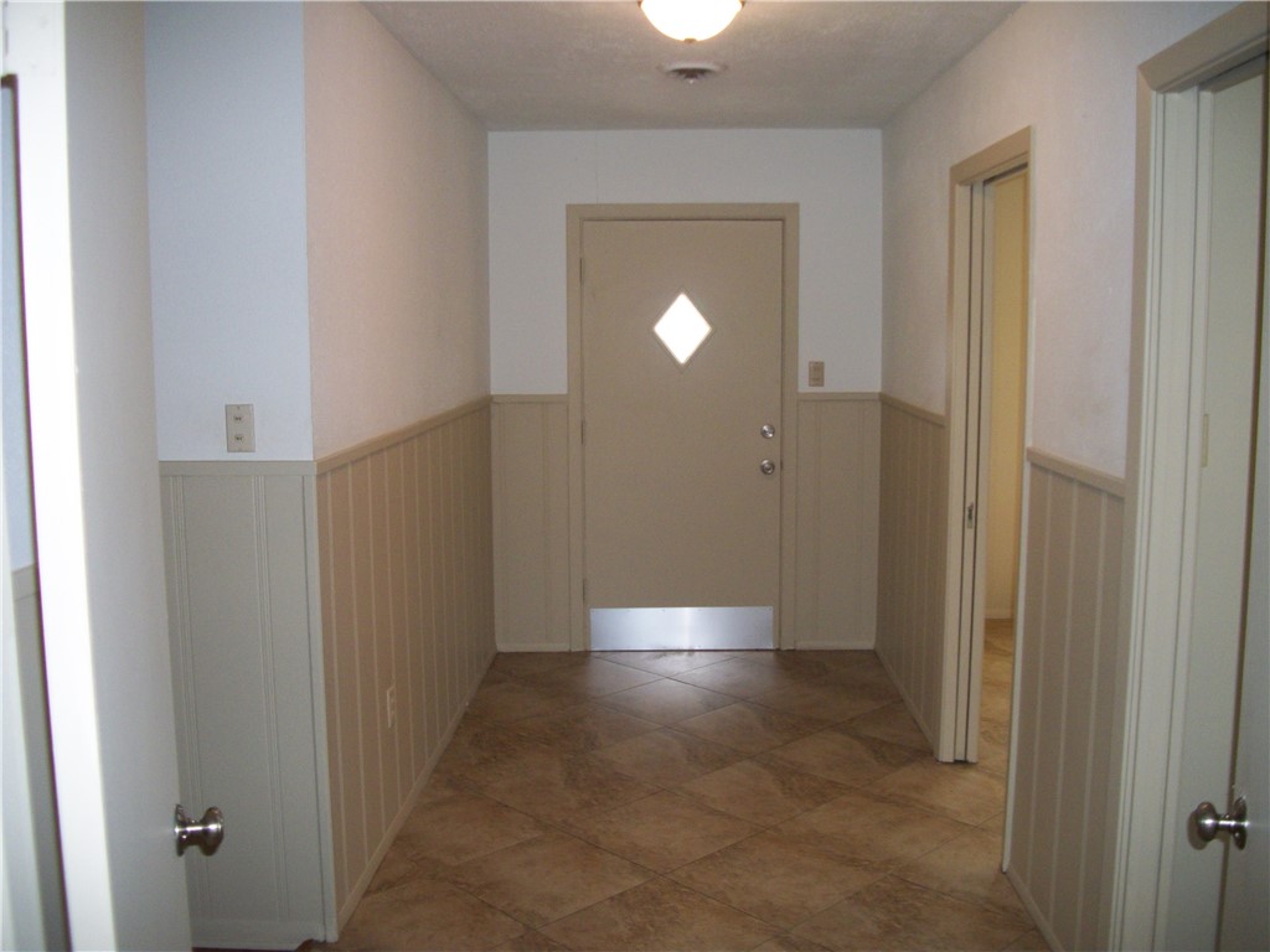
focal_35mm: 32
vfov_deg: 44.2
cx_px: 635
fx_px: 1174
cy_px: 476
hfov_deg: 56.8
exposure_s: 1/60
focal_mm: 5.7
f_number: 2.9
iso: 160
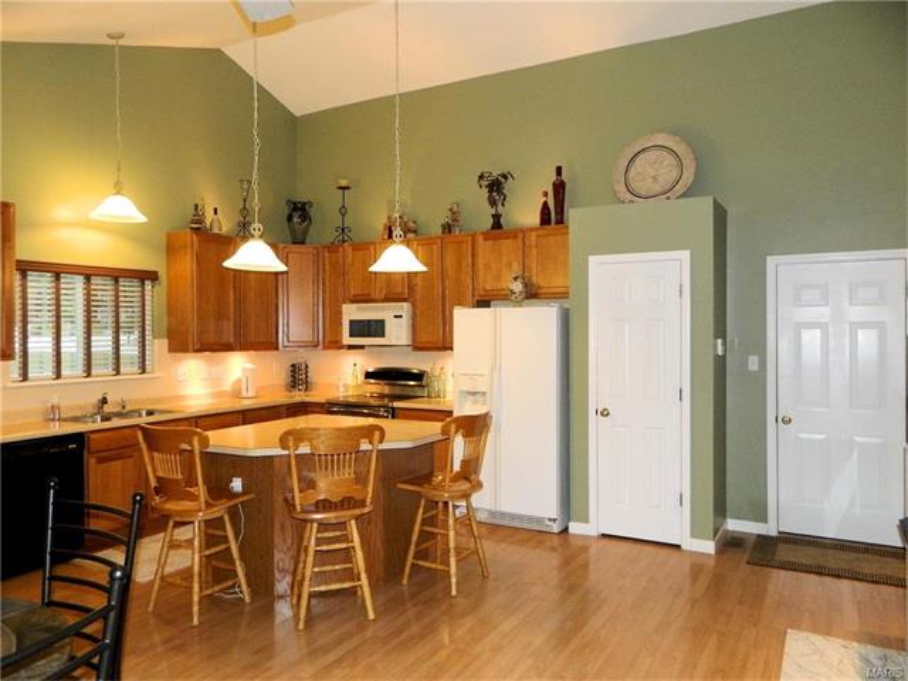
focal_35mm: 25
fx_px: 656
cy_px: 340
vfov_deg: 54.9
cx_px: 454
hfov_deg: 69.4
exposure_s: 1/30
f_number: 3.1
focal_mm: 4.5
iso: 320
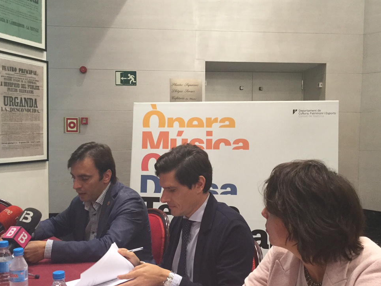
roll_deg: -0.1
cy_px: 161
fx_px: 451
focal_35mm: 41
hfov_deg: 45.8
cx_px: 190
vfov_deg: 35.1
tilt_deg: -3.8
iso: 125
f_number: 2.4
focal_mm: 3.3
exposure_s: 1/33
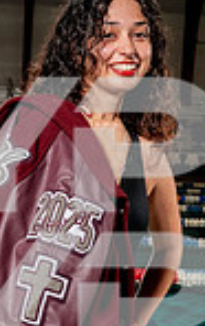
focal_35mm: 102
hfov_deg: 12.8
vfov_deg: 19.9
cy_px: 302
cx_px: 53
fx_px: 908
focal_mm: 33
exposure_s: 1/250
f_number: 7.1
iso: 400
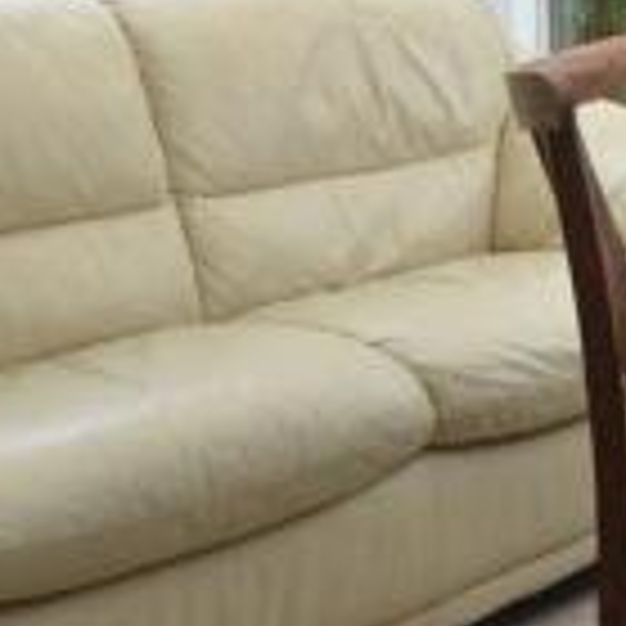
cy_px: -90
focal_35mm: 78
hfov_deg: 20.0
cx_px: 860
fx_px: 1596
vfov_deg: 20.9
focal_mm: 13
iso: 320
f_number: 7.1
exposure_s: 1/50
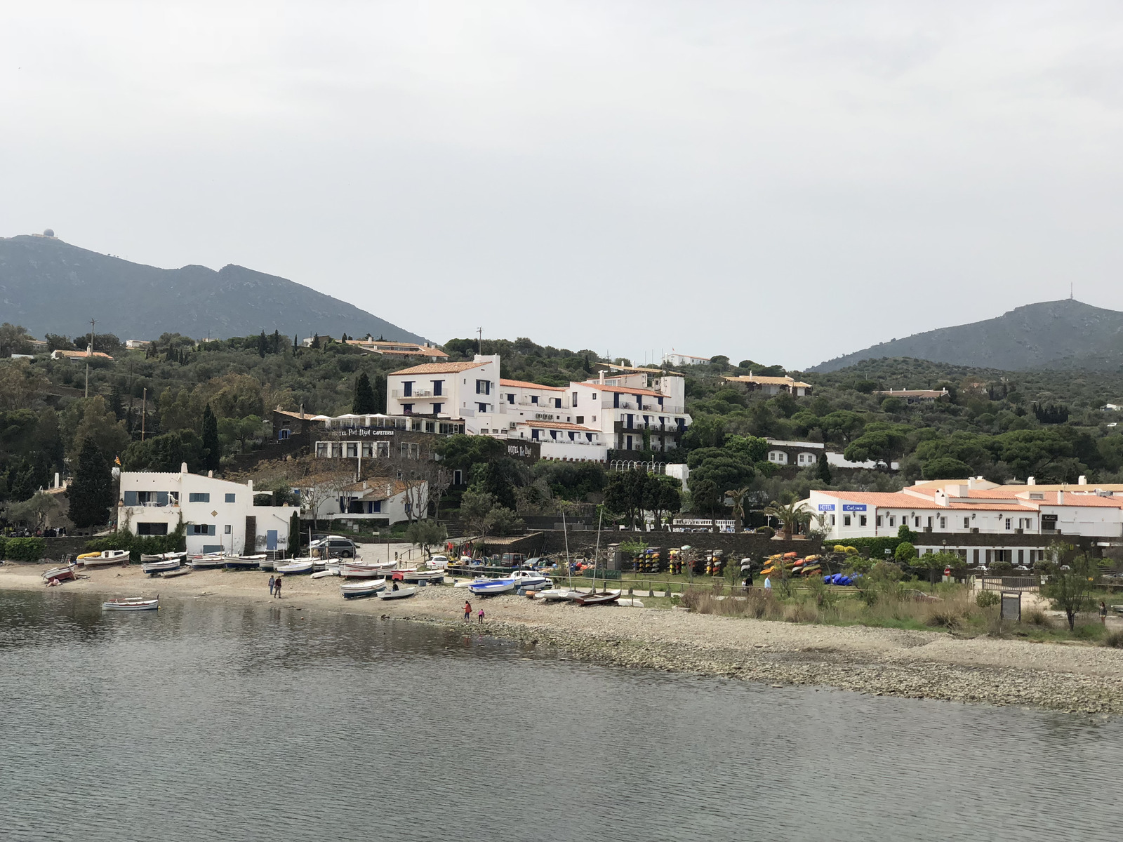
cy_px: 421
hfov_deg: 36.8
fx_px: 1687
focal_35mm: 52
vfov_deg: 28.0
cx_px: 562
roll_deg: -0.2
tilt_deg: +5.1
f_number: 2.4
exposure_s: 1/1919
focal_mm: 6
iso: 16
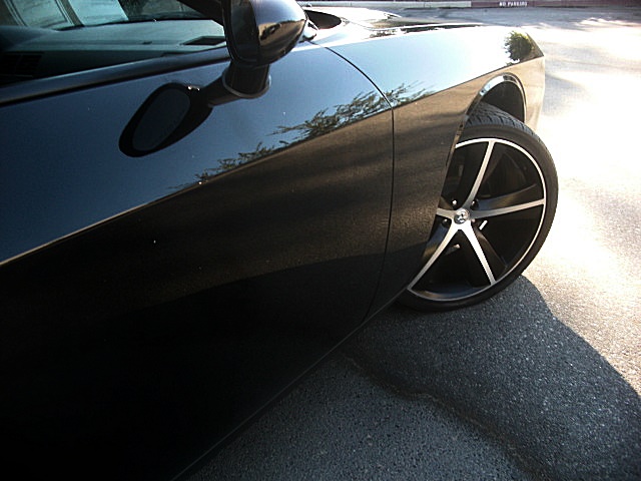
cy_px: 240
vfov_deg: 39.7
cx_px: 320
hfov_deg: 51.4
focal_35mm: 36
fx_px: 667
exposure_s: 1/100
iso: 100
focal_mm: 6.3
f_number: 2.8
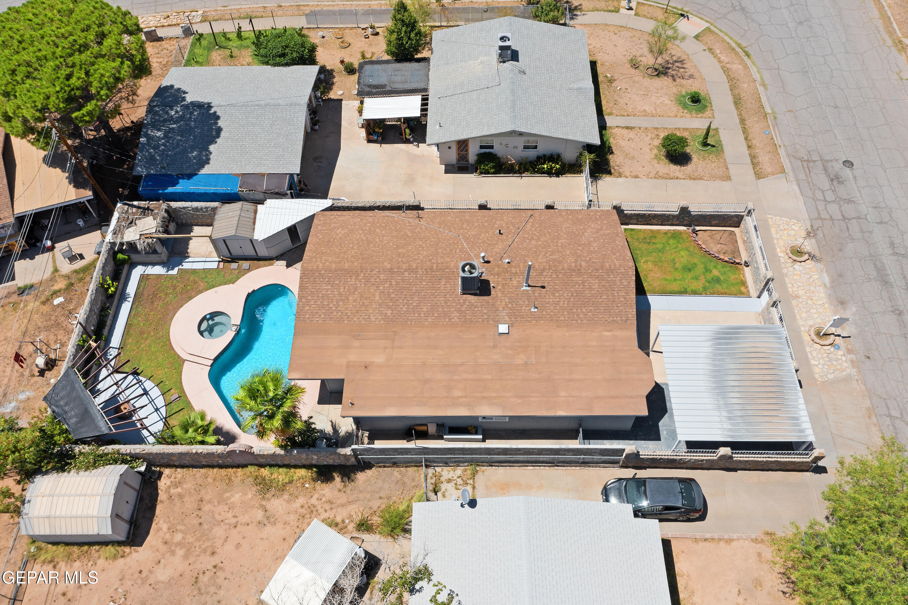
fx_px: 706
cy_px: 302
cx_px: 454
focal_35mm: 28
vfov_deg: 46.4
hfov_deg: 65.5
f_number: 6.3
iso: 100
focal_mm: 10.26
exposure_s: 1/640
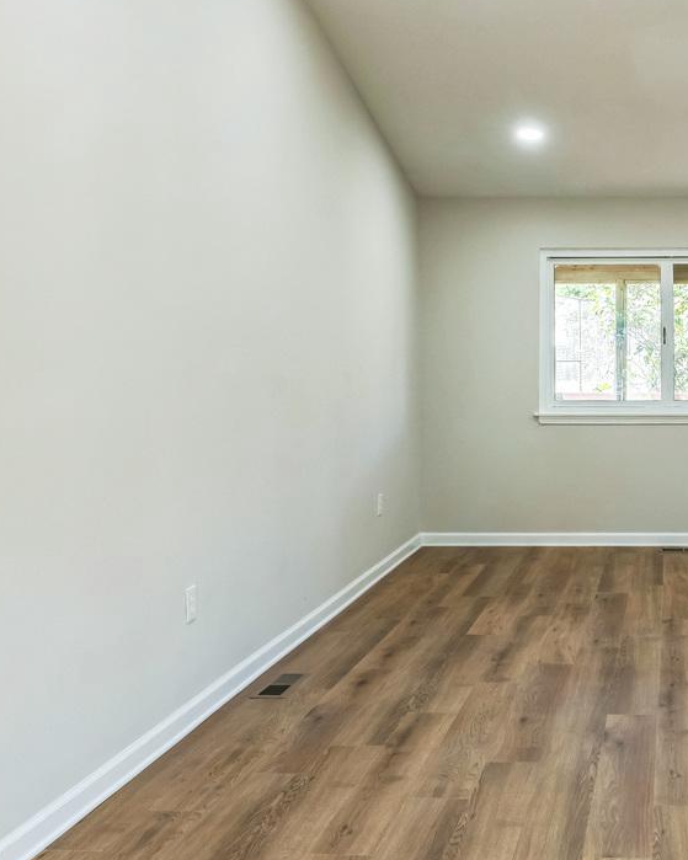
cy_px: 352
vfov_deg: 41.9
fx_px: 1120
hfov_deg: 32.3
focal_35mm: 44
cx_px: 635
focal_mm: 16
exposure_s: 1/25
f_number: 8
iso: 500
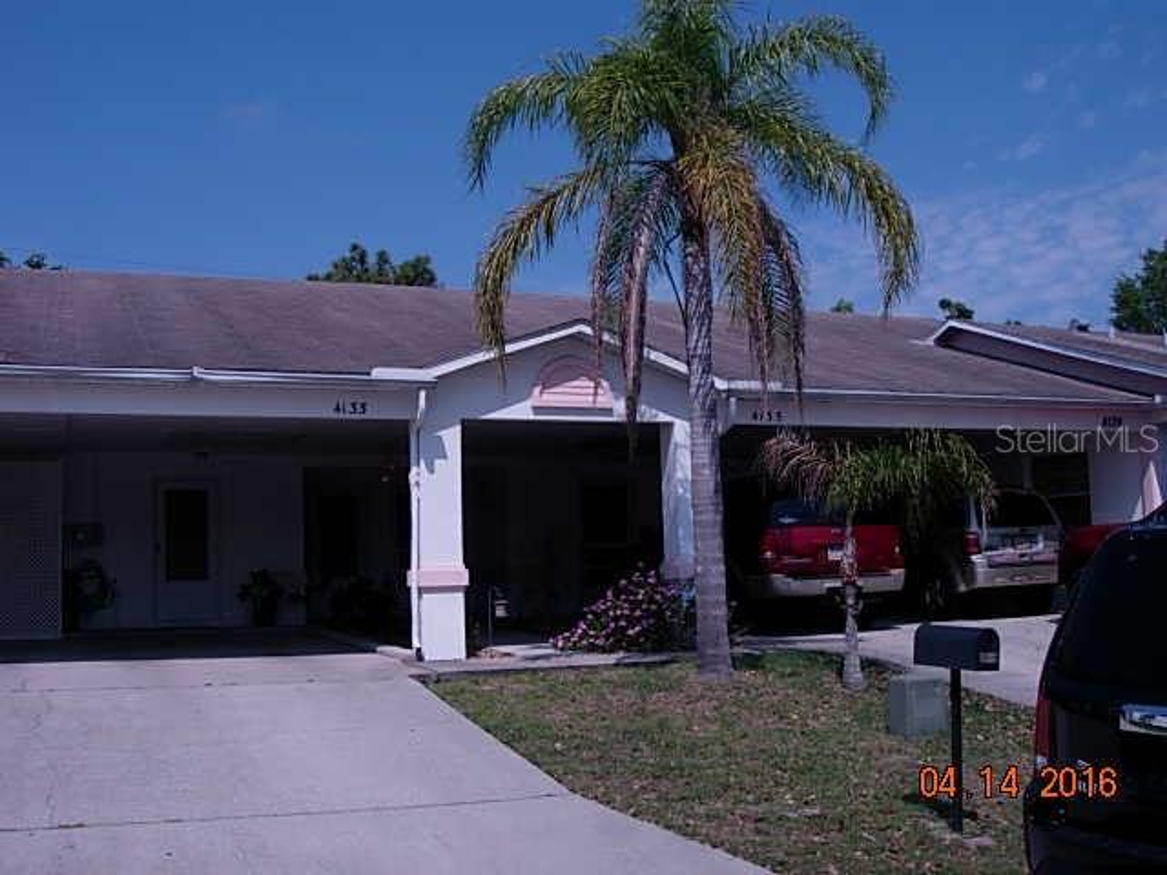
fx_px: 1281
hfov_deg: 49.0
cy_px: 438
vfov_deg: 37.7
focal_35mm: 38
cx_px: 584
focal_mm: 7.8
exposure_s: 1/1579
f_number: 4.8
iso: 64
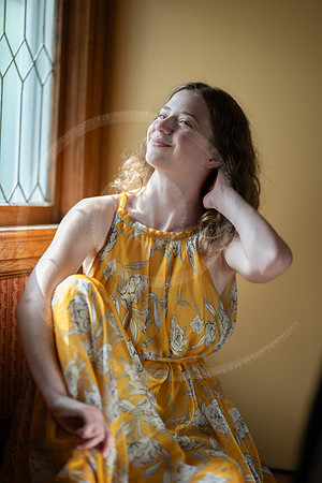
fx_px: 1140
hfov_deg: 16.1
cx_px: 161
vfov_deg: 23.9
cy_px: 242
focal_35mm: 85
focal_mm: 85
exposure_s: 1/500
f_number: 1.2
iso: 160
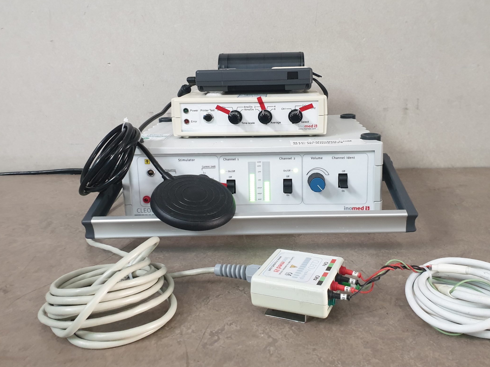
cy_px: 159
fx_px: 453
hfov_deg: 56.8
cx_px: 258
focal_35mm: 32
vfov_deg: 44.1
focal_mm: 4.3
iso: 320
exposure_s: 1/50
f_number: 2.4
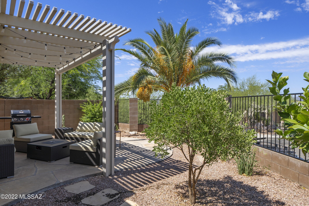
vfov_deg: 59.5
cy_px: 103
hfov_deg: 81.2
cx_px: 154
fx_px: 180
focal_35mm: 21
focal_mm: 14
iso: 100
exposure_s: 1/100
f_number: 11
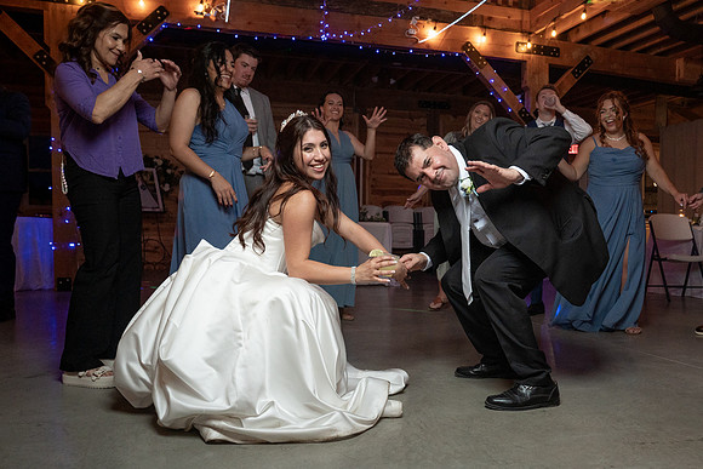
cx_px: 418
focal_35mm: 32
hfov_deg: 57.9
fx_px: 630
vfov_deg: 40.7
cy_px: 270
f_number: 4
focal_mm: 25
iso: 2000
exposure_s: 1/200
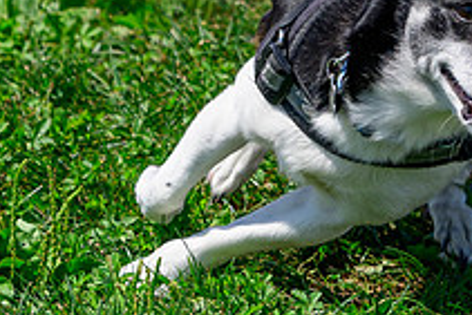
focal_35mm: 675
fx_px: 8856
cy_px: 135
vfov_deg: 2.0
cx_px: 295
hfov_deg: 3.1
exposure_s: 1/1000
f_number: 4.5
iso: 64
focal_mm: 120
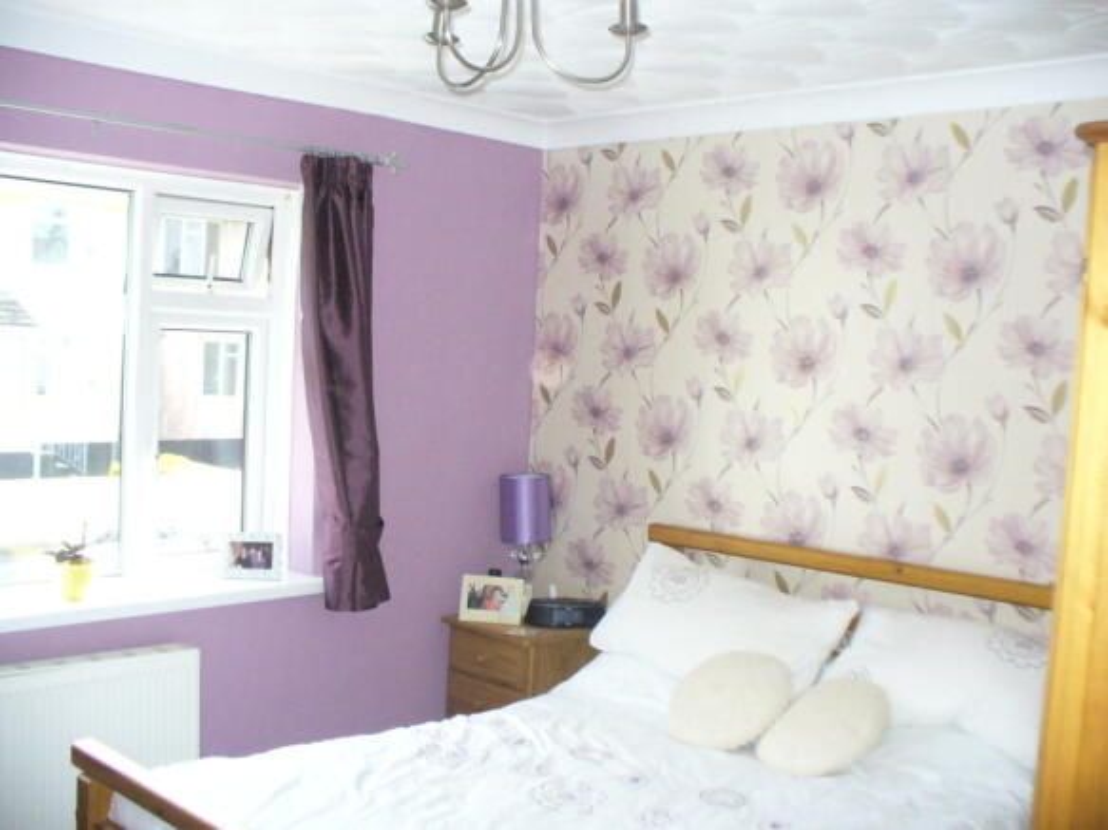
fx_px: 1184
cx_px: 554
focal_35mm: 37
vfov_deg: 38.7
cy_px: 415
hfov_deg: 50.1
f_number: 2.8
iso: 400
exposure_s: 1/400
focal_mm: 6.1
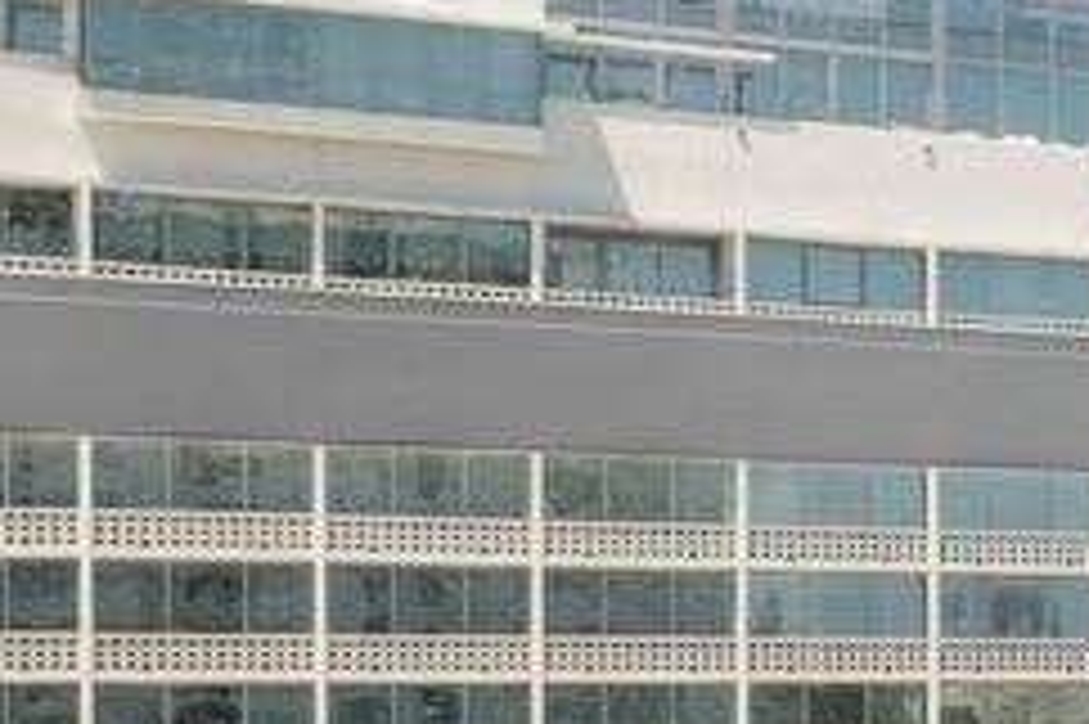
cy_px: 807
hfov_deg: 11.7
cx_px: 3164
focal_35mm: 106
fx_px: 3204
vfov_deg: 12.7
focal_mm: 16
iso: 200
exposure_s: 1/30
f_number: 10
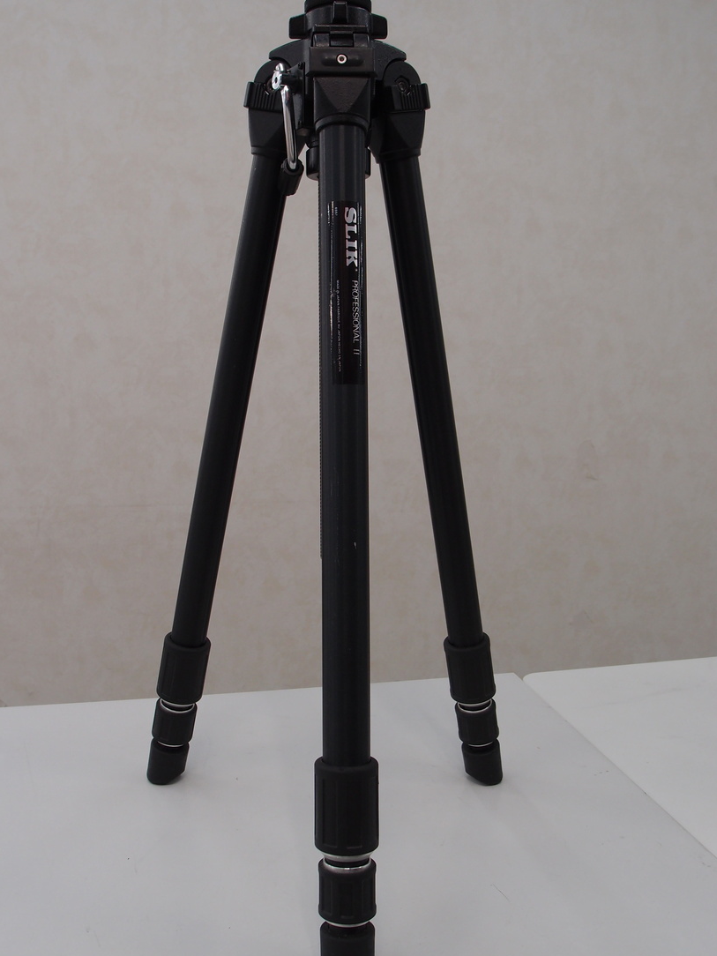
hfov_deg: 45.4
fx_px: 856
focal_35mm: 31
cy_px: 473
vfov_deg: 58.3
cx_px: 325
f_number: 2.5
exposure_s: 1/160
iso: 100
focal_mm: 6
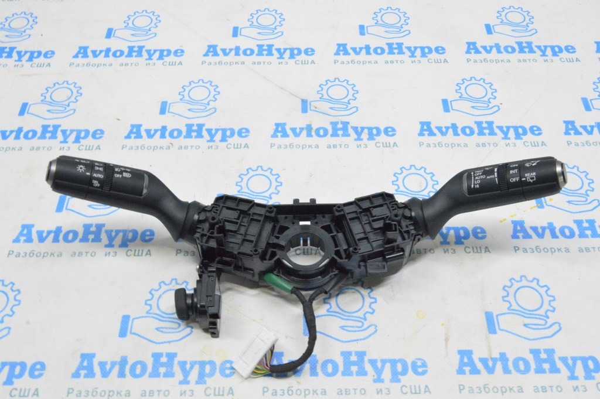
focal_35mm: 36
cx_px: 300
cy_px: 200
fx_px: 600
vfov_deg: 36.8
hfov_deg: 53.2
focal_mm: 24
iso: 6400
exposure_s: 1/20
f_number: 20
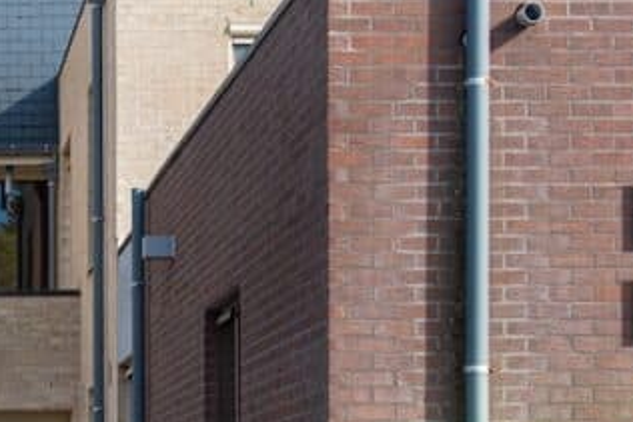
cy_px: 329
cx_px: -42
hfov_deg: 16.2
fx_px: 2164
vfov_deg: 11.1
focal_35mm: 123
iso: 125
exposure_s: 1/100
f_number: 11
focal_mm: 38
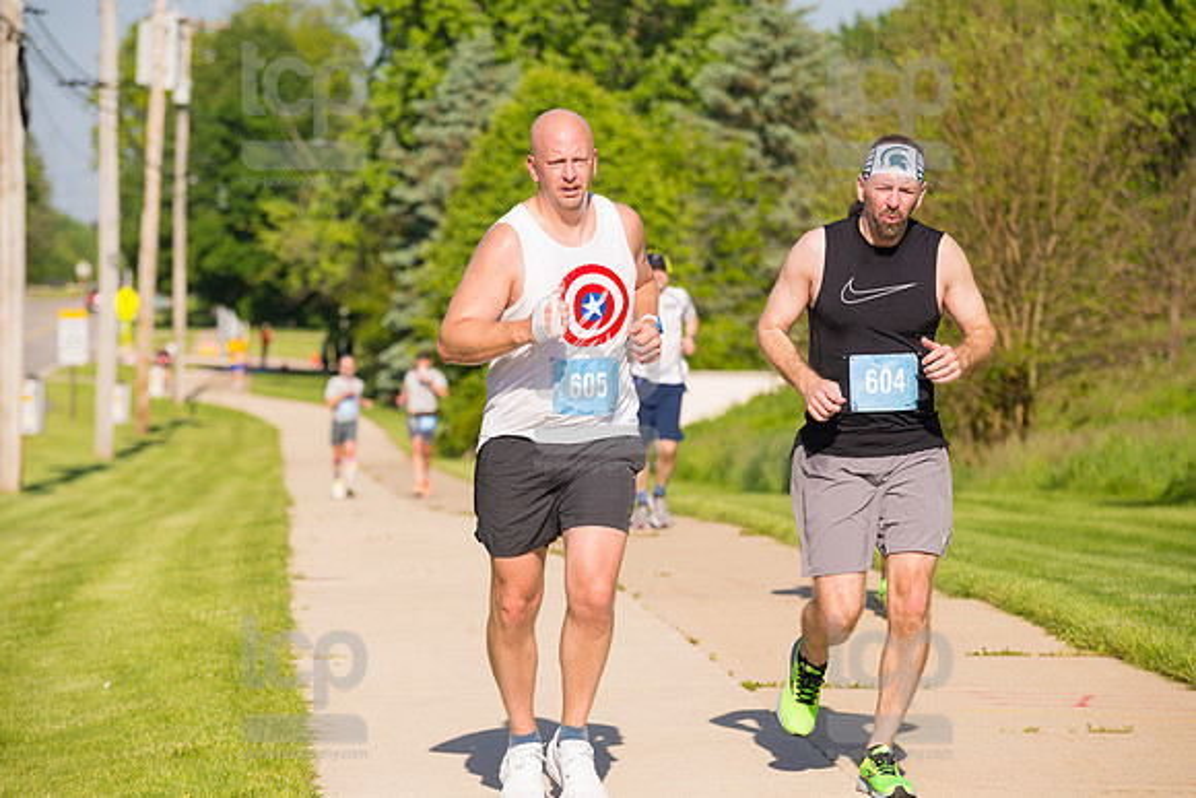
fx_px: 4818
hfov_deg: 14.2
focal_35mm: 145
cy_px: 399
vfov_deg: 9.5
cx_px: 598
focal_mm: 145
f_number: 5.6
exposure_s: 1/2000
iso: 400
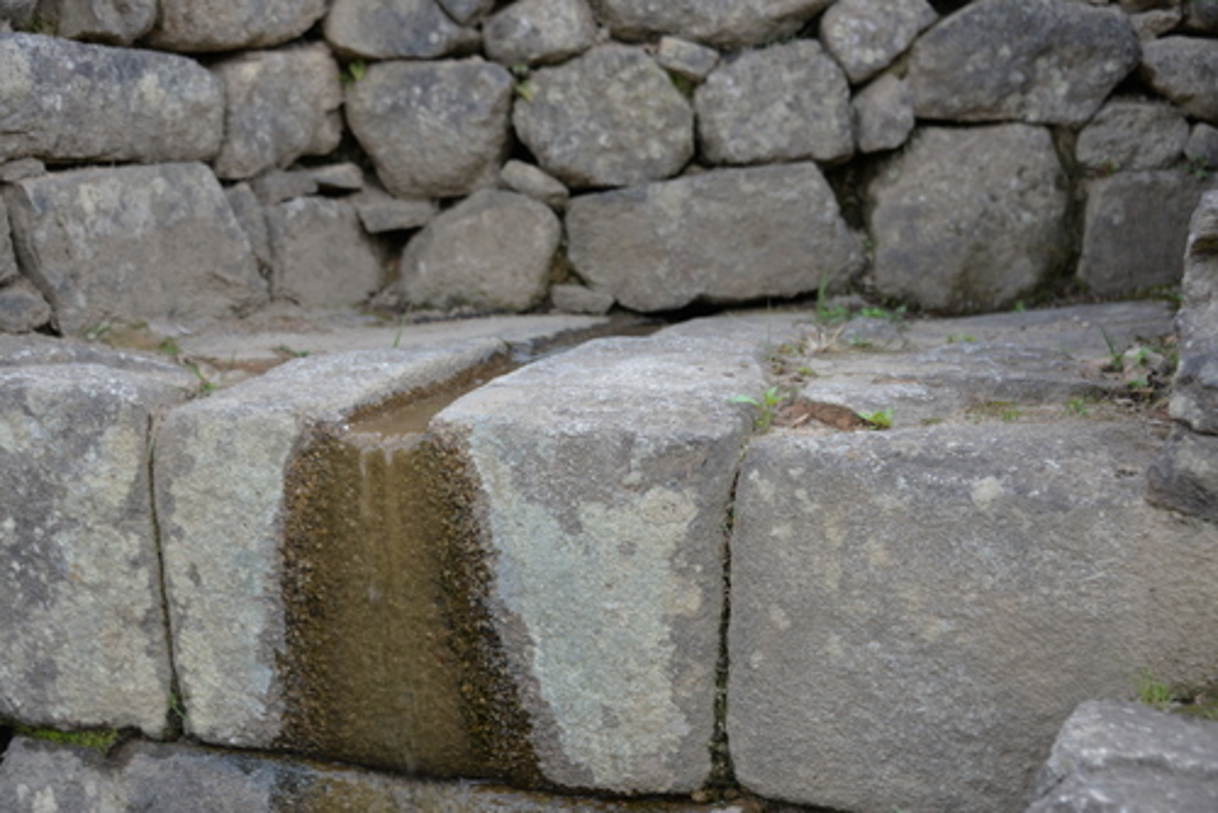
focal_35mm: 65
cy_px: 406
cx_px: 609
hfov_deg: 30.9
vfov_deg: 20.9
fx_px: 2200
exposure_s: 1/125
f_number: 5.6
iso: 220
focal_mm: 65
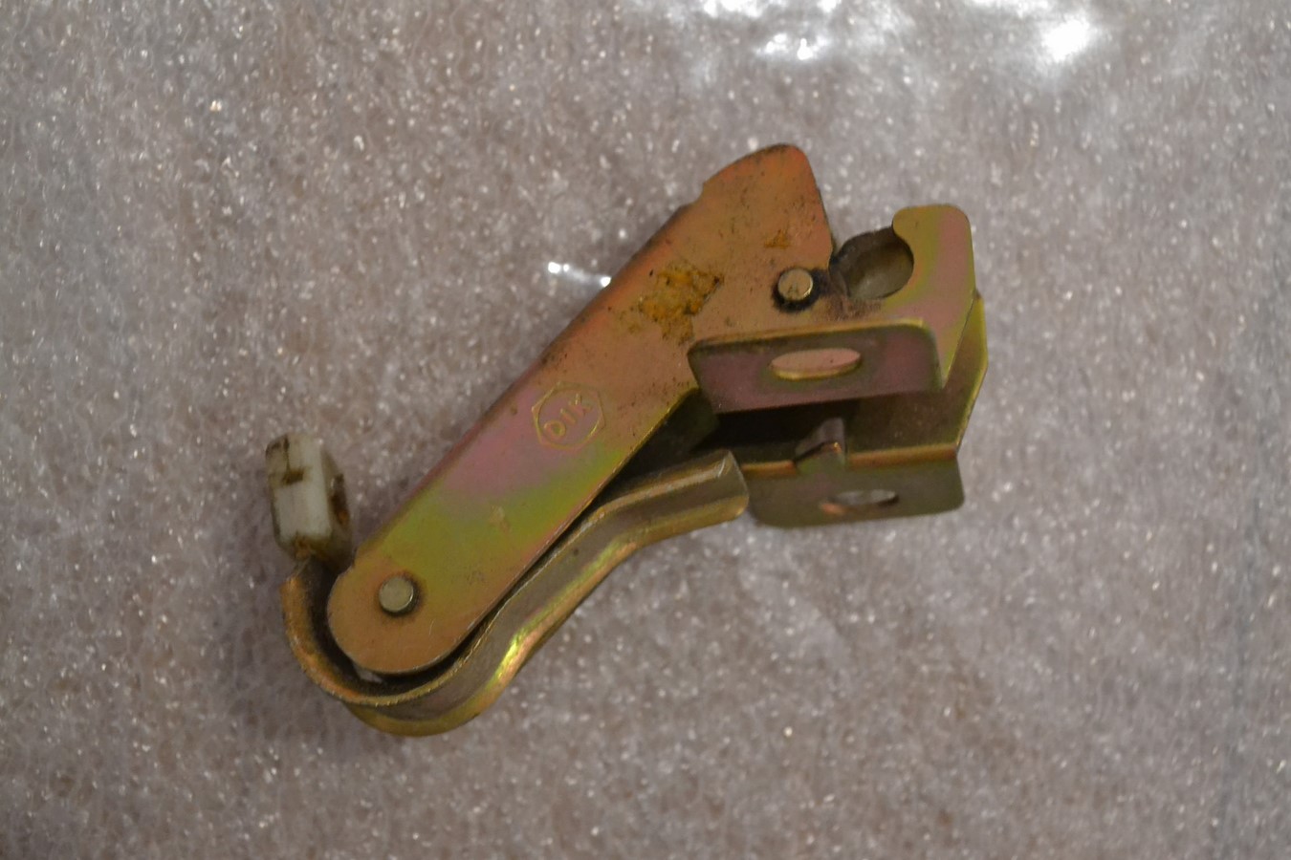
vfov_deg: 25.8
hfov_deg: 37.9
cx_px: 646
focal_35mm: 52
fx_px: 1883
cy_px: 430
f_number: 5
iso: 3200
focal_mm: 35
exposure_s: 1/30
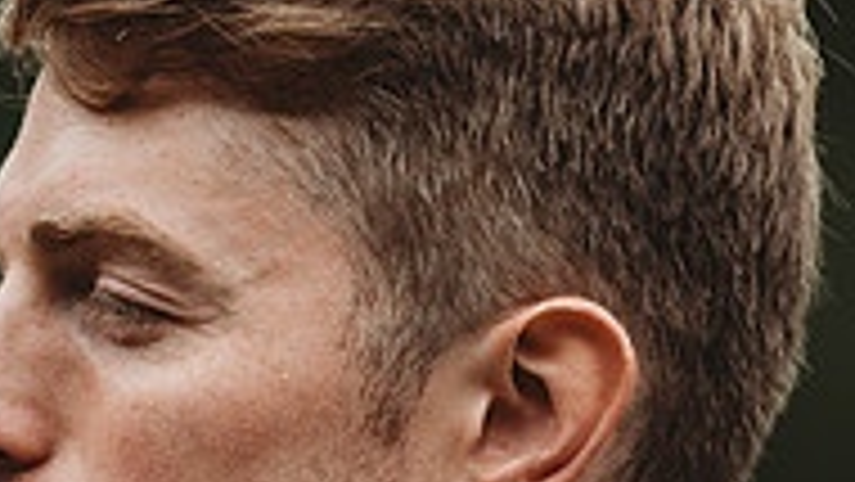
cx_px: 261
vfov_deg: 1.9
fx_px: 14536
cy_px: 588
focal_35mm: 641
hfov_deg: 3.4
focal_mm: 200
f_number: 2.8
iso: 140
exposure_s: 1/160
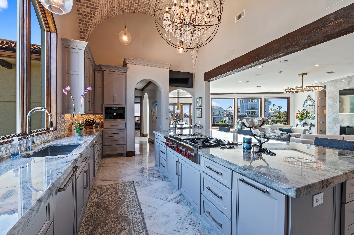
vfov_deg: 77.2
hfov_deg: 100.4
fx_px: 147
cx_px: 177
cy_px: 118
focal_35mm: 15
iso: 125
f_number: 6.3
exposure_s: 1/10
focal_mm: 15
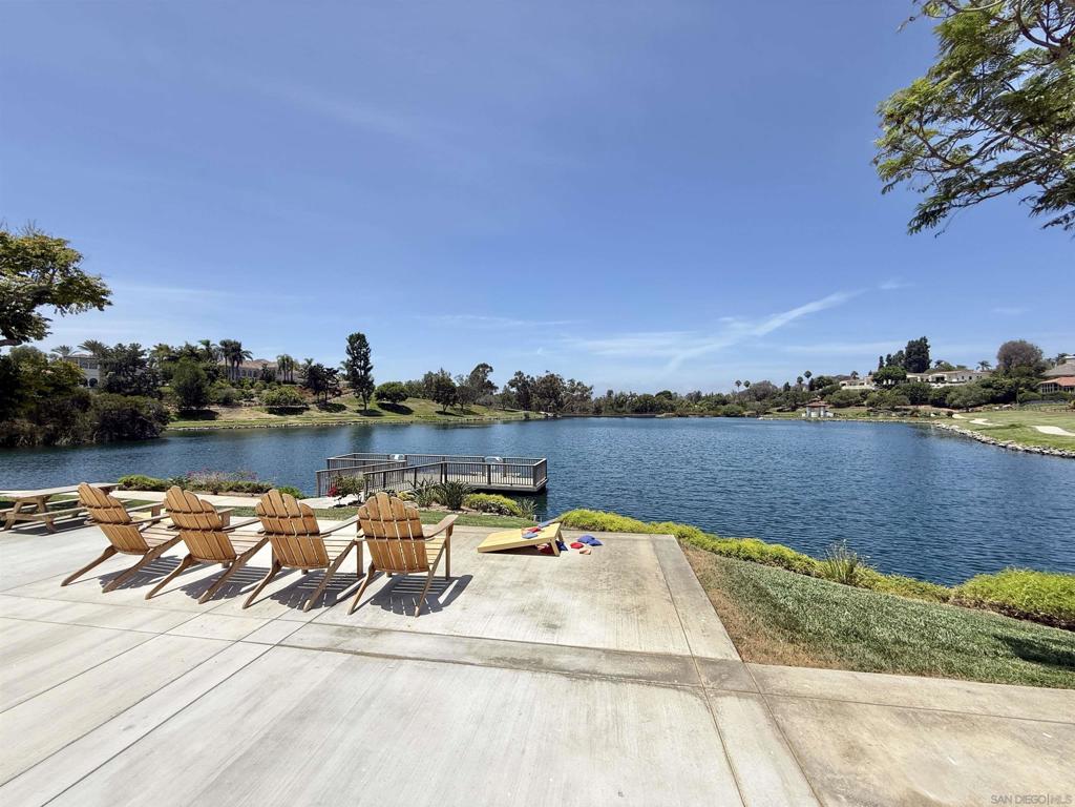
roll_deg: +0.2
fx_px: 435
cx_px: 538
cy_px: 404
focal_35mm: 14
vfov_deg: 85.7
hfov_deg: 102.1
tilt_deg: +0.6
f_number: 2.2
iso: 50
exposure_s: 1/2320
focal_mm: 2.22
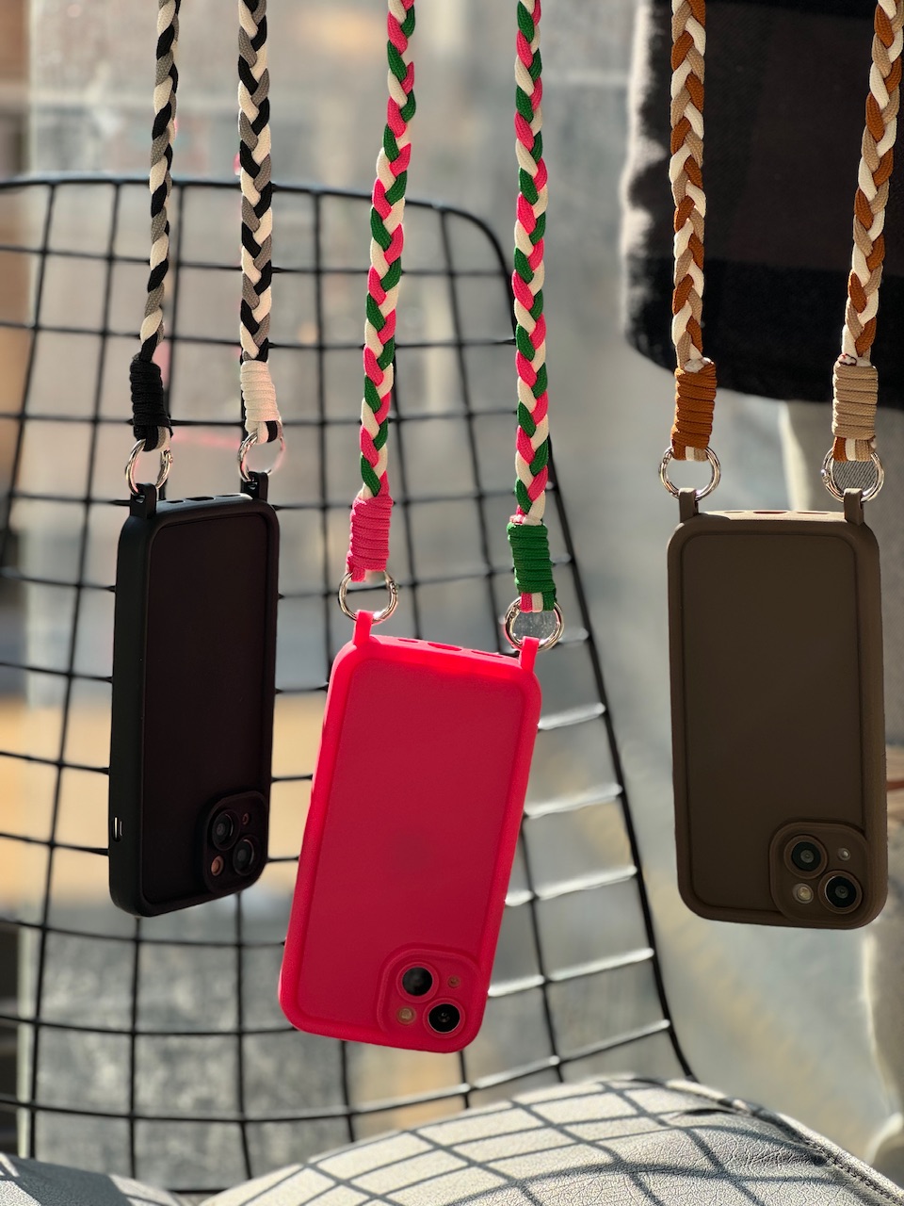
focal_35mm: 77
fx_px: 2681
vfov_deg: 25.3
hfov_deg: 19.1
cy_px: 603
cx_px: 452
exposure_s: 1/176
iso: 25
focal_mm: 9
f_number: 2.8
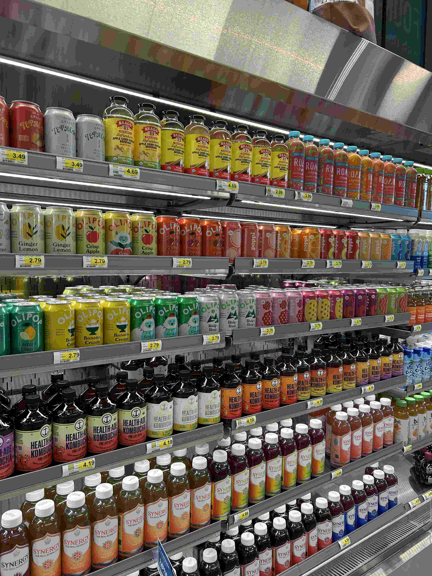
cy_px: 288
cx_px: 216
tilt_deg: -4.9
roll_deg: +0.1
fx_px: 433
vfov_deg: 67.3
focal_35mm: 26
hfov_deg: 53.1
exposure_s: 1/100
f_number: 1.5
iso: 64
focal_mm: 5.7
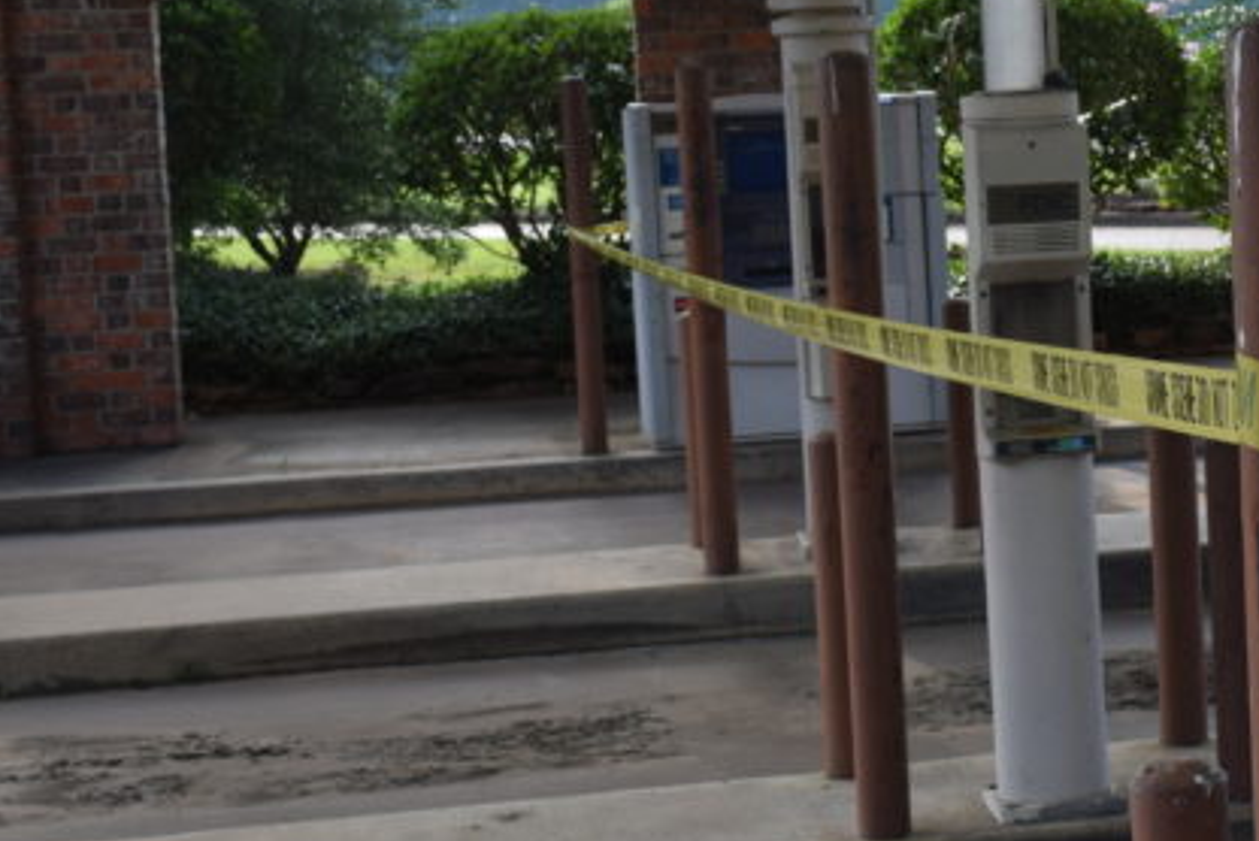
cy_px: 340
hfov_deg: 20.9
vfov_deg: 14.8
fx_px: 3228
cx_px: 1401
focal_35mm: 92
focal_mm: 25
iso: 280
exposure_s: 1/250
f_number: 8
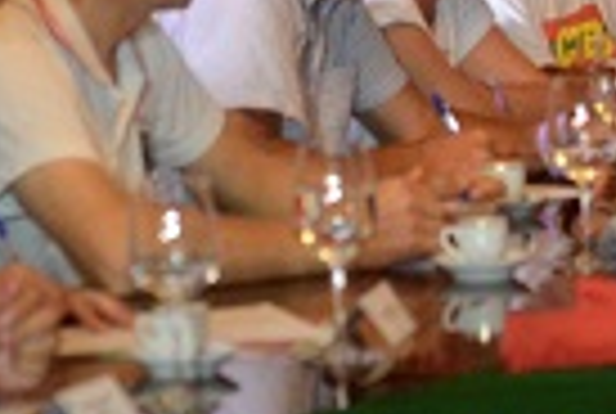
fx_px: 5247
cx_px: 656
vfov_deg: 4.5
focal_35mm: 306
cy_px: -130
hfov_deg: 6.7
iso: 3200
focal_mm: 70
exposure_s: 1/100
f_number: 3.5
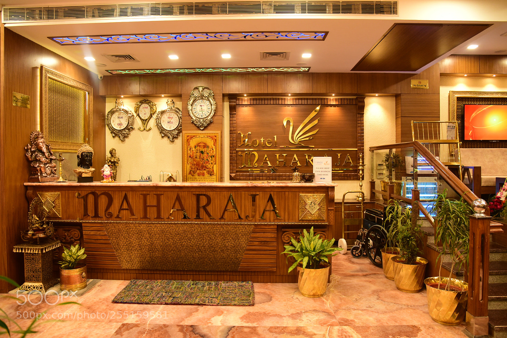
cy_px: 165
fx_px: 352
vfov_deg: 51.3
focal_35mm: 25
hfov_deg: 71.5
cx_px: 260
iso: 2000
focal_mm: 24
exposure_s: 1/100
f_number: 4
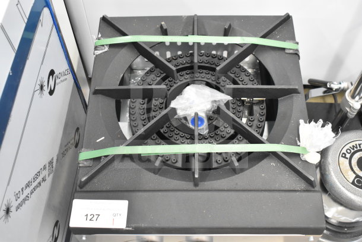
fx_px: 437
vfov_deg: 30.9
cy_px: 121
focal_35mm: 44
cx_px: 181
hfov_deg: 45.0
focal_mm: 29
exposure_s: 1/50
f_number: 4.2
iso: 2800
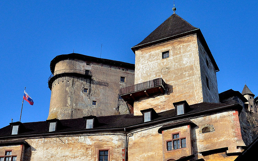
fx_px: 401
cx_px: 148
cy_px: 140
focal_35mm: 57
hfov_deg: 35.6
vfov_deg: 22.3
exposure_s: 1/4000
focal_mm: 18
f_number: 3.5
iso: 500
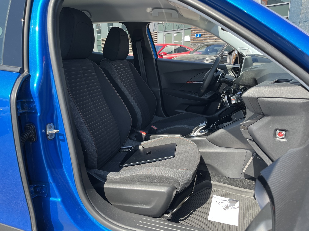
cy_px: 116
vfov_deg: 53.1
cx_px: 154
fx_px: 232
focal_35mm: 26
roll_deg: +0.9
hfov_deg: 67.3
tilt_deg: -14.5
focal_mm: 5.1
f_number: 1.6
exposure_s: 1/544
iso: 50
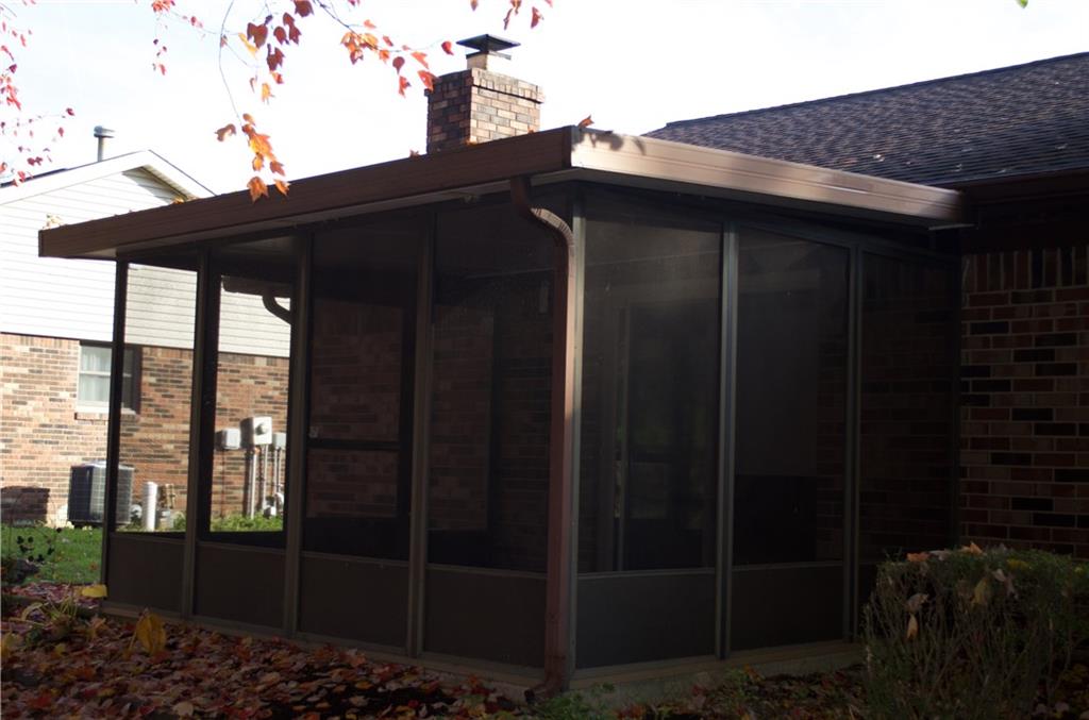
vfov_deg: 26.3
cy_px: 360
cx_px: 544
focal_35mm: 51
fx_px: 1539
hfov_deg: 39.0
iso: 200
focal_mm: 34
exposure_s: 1/200
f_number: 5
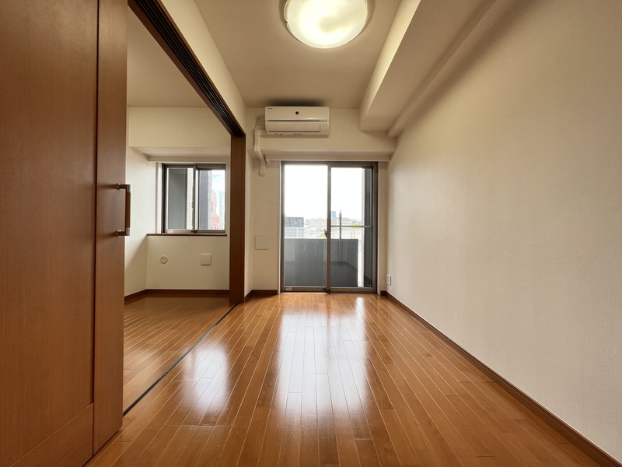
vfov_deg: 89.9
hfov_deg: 106.2
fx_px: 234
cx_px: 311
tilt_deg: -0.2
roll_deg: -0.5
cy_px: 234
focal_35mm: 13
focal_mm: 1.57
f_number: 1.8
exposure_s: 1/152
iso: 32
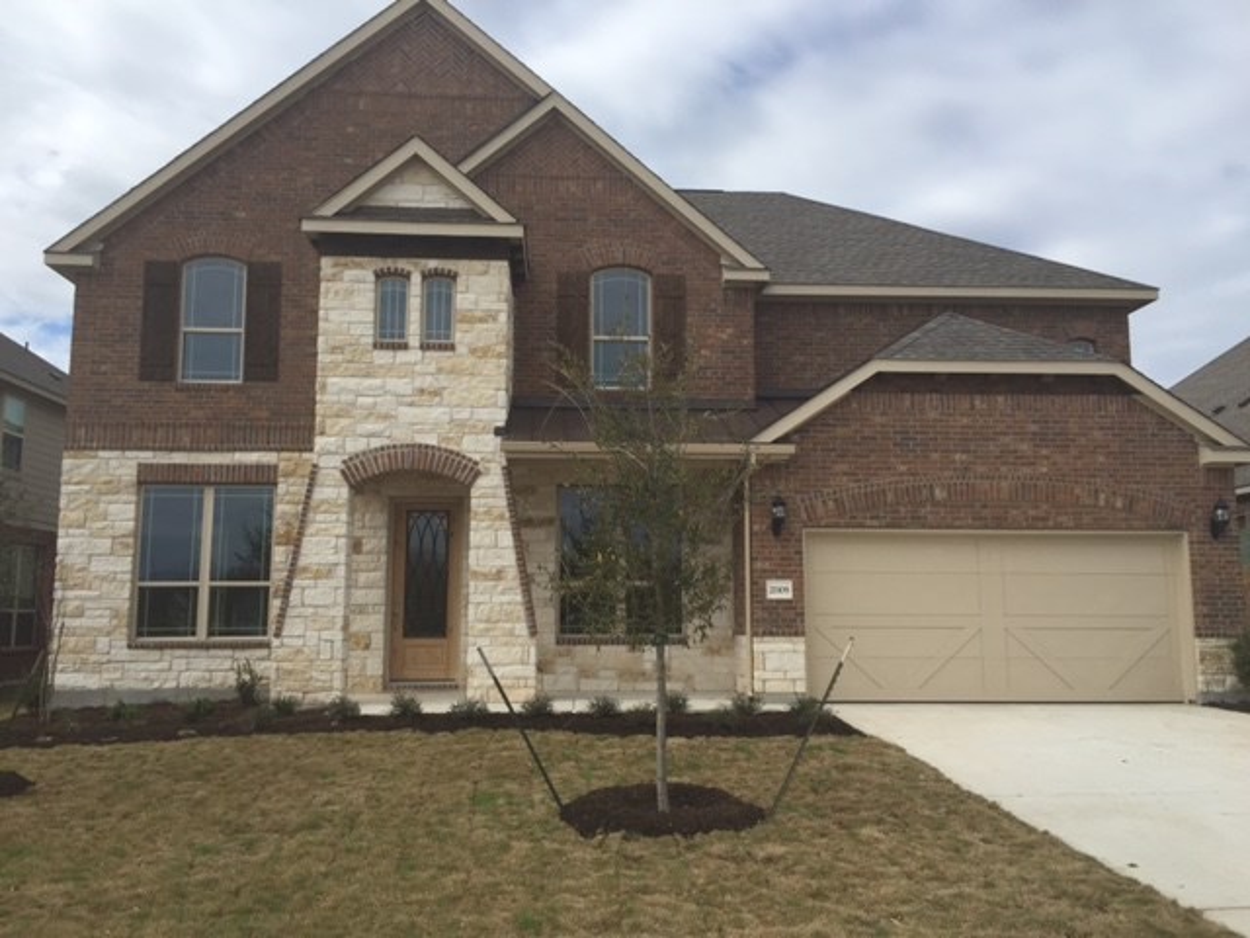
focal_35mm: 29
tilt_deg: +7.2
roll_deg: -0.3
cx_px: 625
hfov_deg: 61.7
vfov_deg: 48.2
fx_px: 1047
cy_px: 469
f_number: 2.2
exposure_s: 1/2825
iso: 32
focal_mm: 4.15
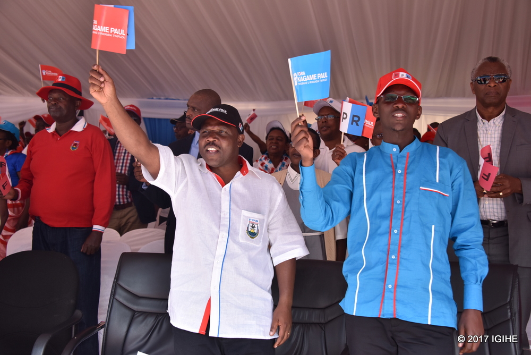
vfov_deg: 24.2
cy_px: 178
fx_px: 826
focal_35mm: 56
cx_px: 266
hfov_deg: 35.6
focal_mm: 56
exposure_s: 1/250
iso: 500
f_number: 6.3
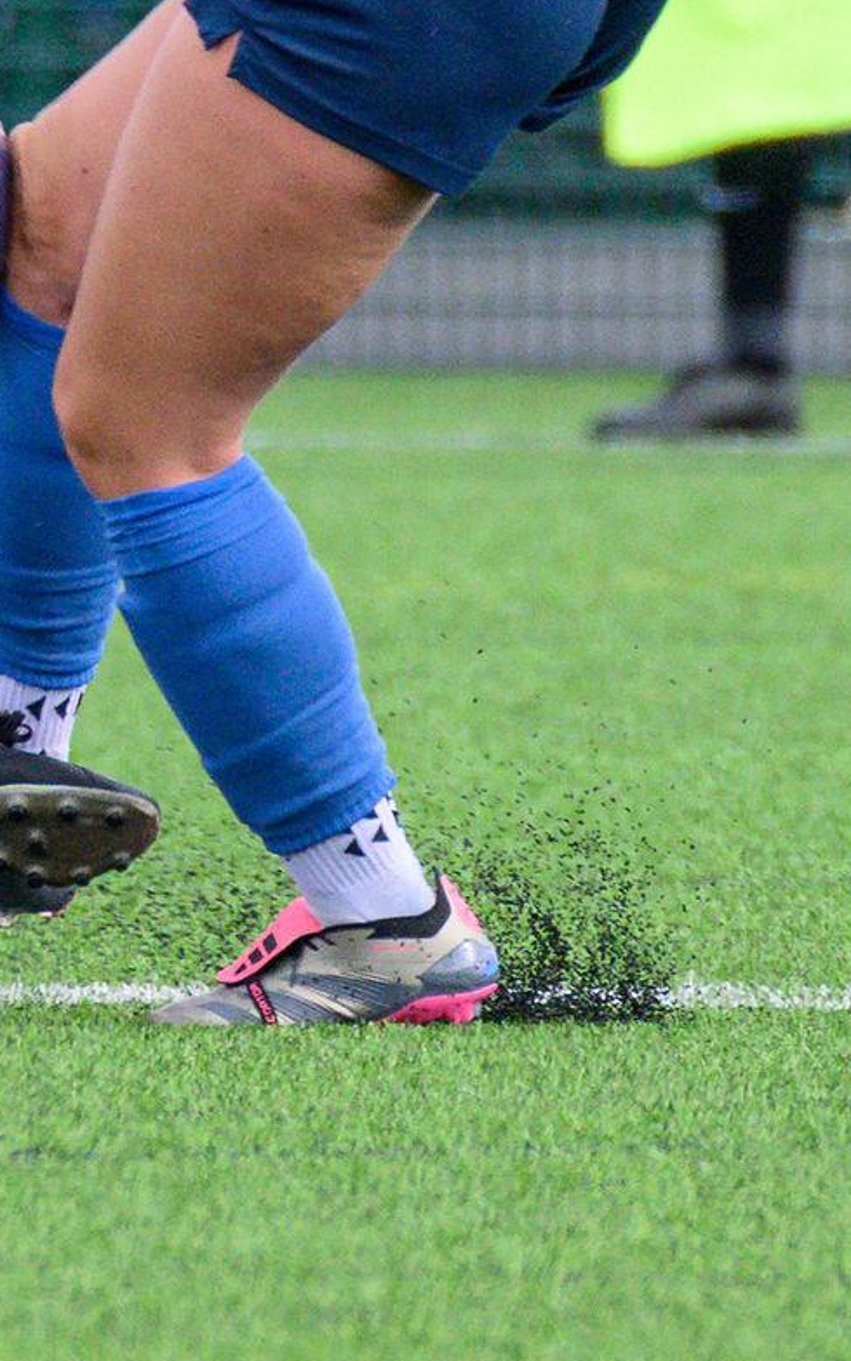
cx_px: -224
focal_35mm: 2300
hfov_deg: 0.6
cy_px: -650
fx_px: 85317
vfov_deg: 0.9
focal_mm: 320
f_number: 5.3
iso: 1100
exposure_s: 1/1600
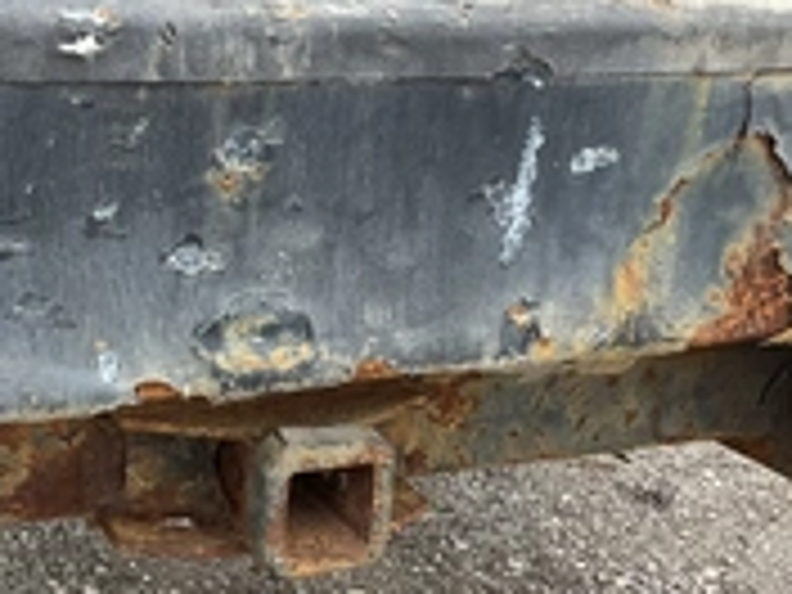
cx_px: 266
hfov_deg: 29.2
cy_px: 522
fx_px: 1510
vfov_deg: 21.8
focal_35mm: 66
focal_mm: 3
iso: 20
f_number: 1.8
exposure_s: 1/122
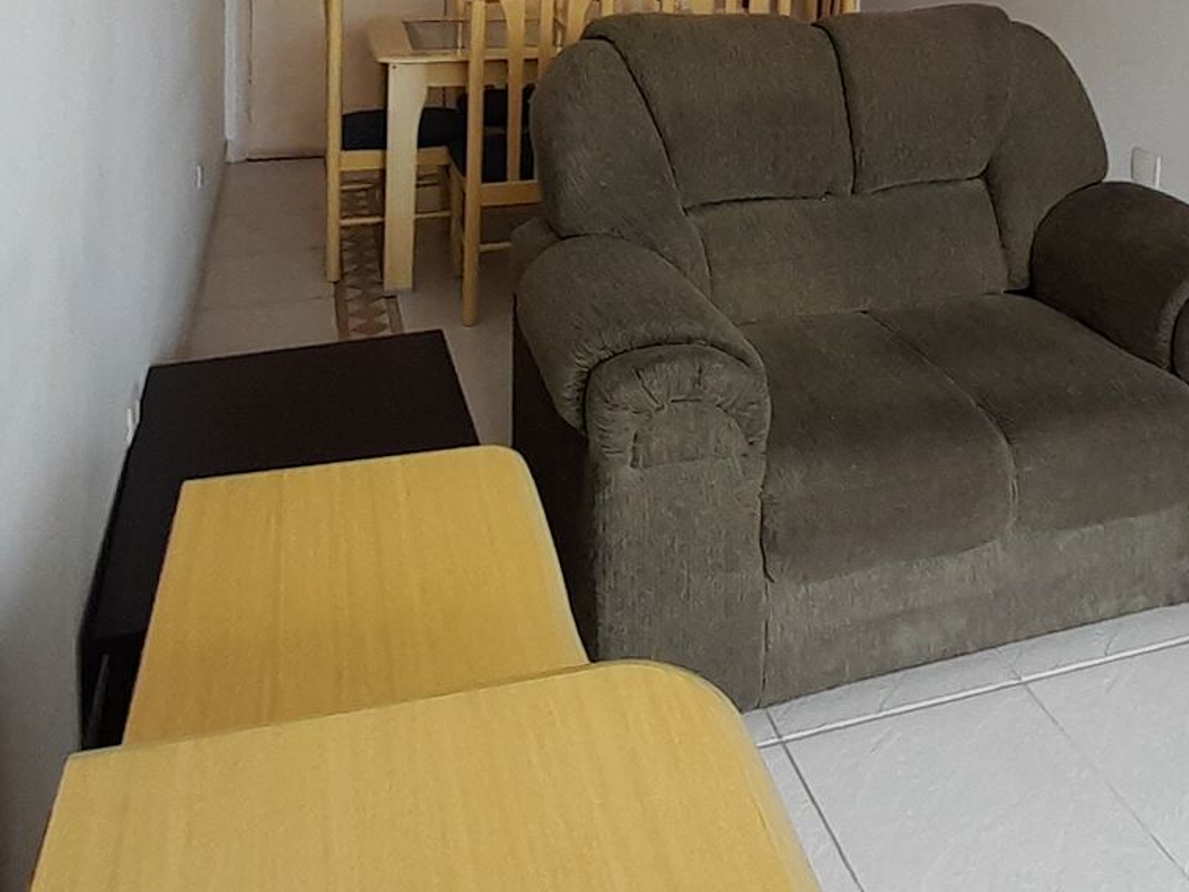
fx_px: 1133
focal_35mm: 33
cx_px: 676
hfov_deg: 55.2
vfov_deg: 36.4
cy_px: -87
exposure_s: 1/60
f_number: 2.2
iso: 50
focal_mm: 1.13
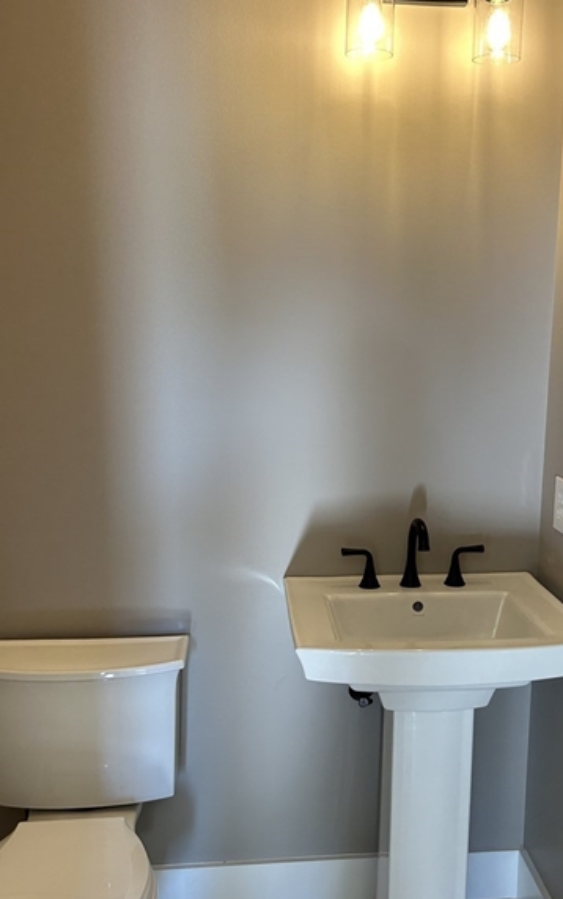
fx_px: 907
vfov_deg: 52.7
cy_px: 489
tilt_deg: -13.1
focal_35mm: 37
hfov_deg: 34.3
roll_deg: -0.9
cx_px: 340
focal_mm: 5.7
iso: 80
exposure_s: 1/120
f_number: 1.5
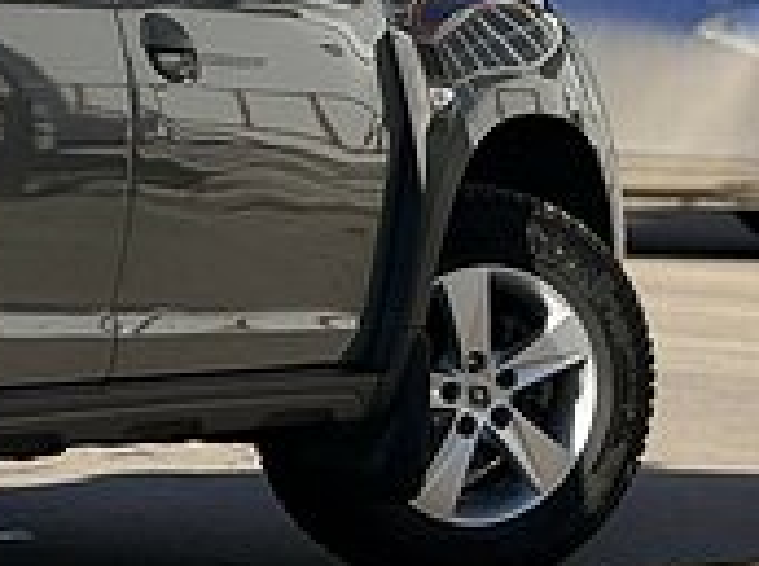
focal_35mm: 381
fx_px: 8337
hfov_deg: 5.2
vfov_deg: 3.9
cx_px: -408
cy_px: 145
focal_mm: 15.66
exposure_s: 1/1613
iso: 50
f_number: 2.8
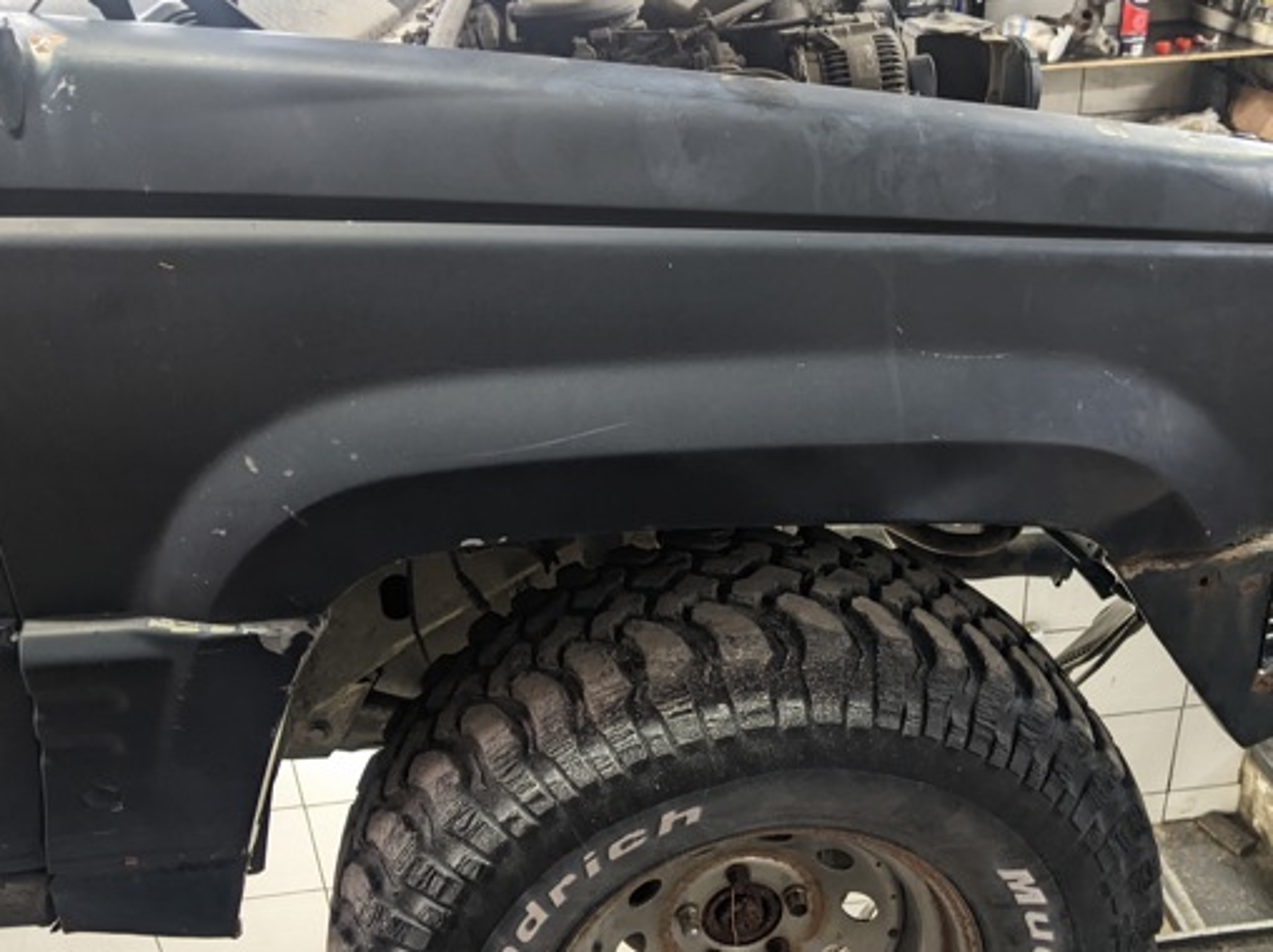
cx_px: 672
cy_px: 530
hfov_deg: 54.0
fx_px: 1249
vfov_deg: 41.7
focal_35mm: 34
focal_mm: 4.44
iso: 146
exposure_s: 1/25
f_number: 1.8
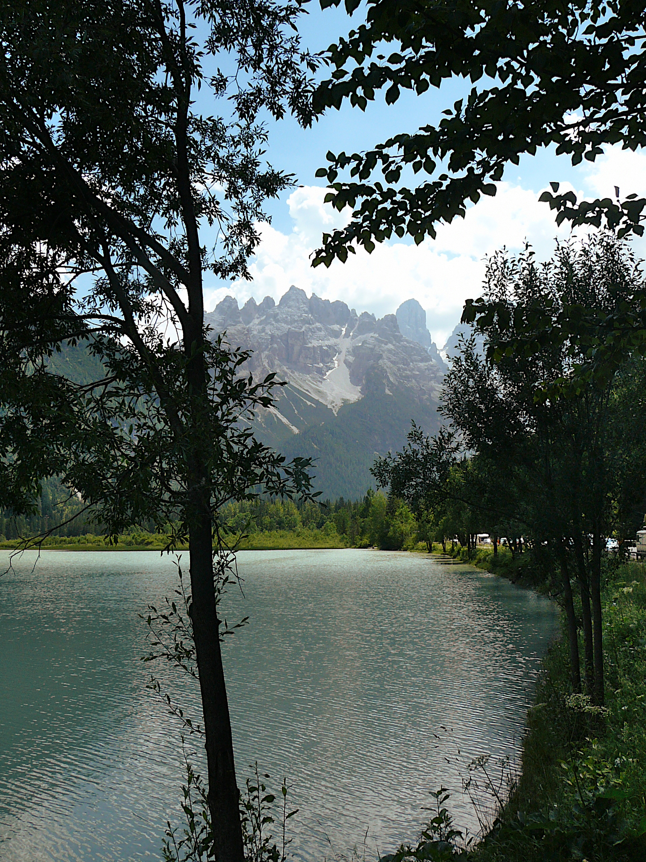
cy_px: 431
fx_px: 871
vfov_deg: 52.6
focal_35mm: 35
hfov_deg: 40.7
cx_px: 323
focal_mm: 5.2
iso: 80
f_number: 5
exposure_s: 1/640
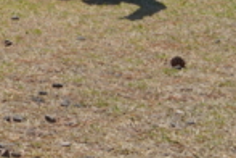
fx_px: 1173
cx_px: -321
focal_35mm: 179
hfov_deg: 10.1
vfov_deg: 7.1
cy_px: -249
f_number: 11
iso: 100
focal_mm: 22
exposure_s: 1/200
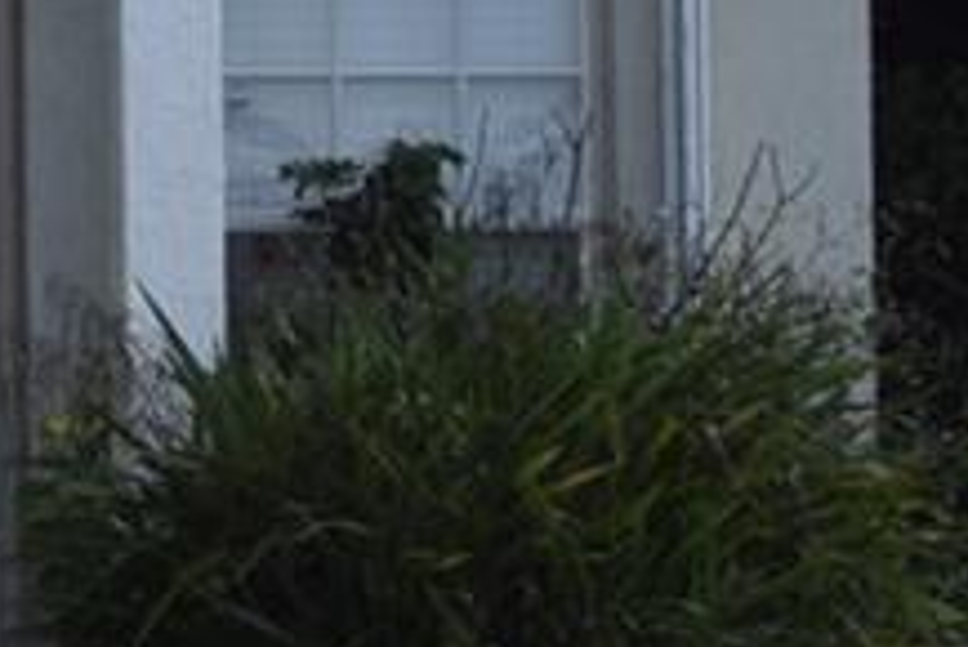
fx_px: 5946
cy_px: 152
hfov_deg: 8.6
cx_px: -1240
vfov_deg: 6.2
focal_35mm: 221
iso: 100
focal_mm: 20
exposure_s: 1/200
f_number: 7.1
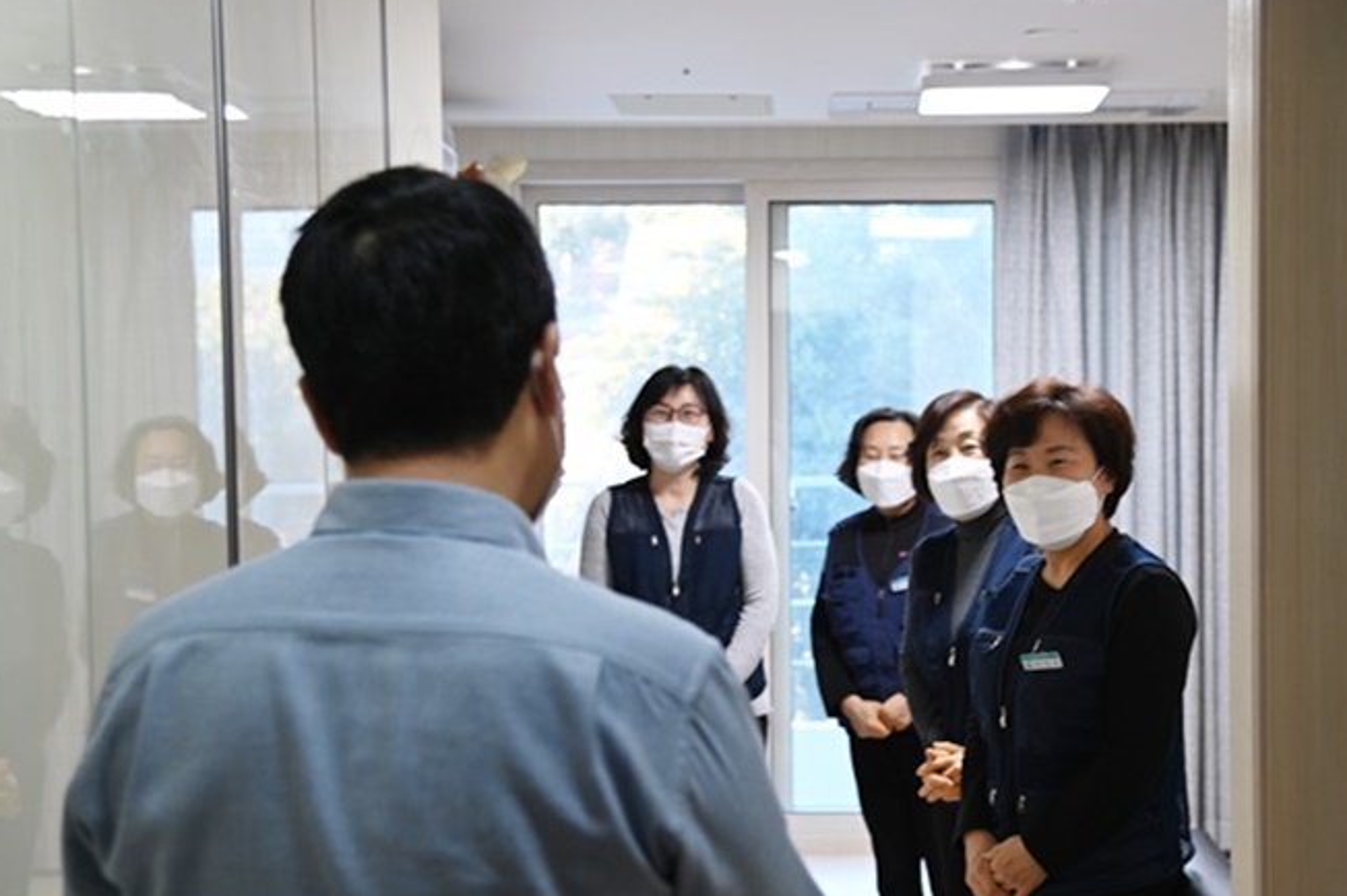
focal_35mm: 54
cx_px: 748
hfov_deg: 36.8
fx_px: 2019
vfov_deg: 25.0
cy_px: 474
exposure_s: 1/125
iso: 900
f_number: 4
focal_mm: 44
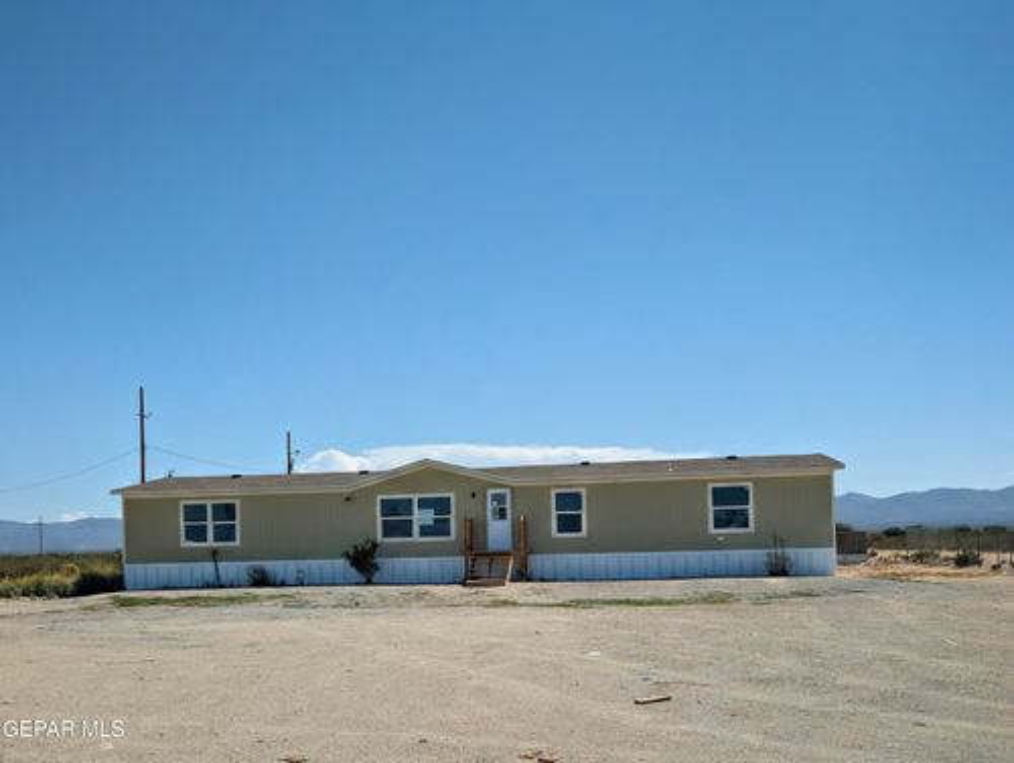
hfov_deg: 71.5
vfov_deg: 56.9
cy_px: 382
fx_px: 704
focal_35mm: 24
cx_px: 507
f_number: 1.68
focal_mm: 6.9
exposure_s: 1/1534
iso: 23
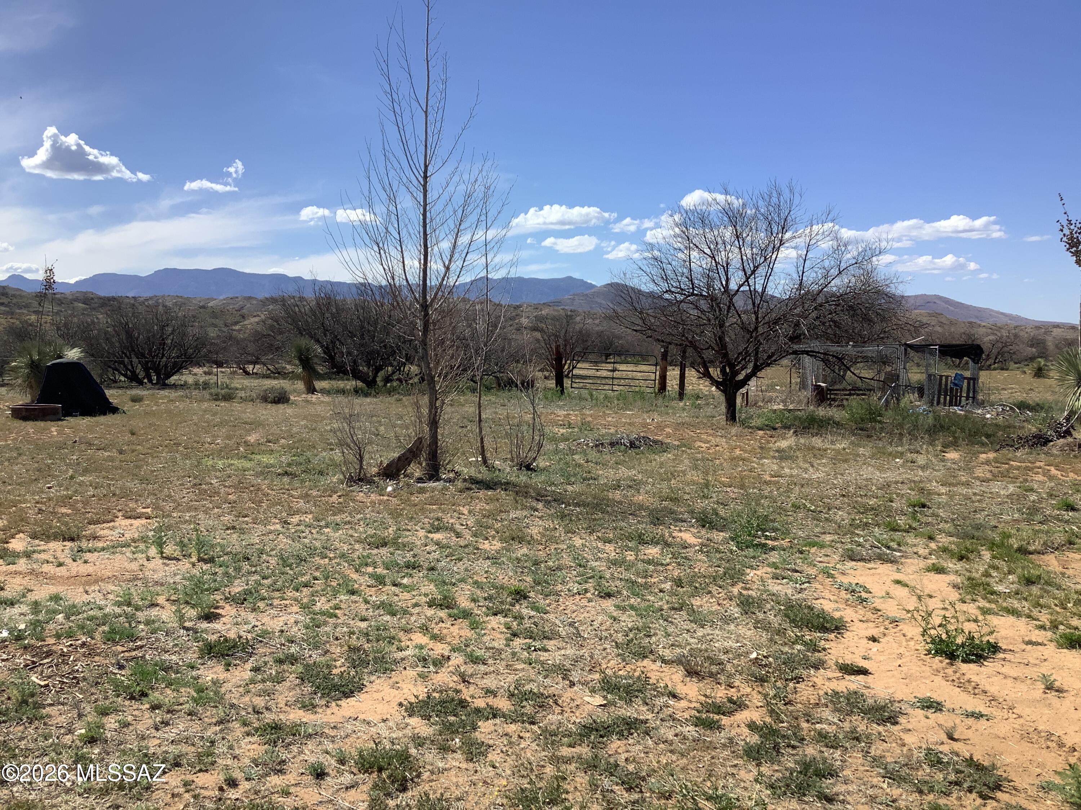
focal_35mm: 31
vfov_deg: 45.4
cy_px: 405
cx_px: 540
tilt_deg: -3.4
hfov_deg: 58.4
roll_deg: +0.8
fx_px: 968
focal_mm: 3.3
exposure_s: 1/1698
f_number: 2.4
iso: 25
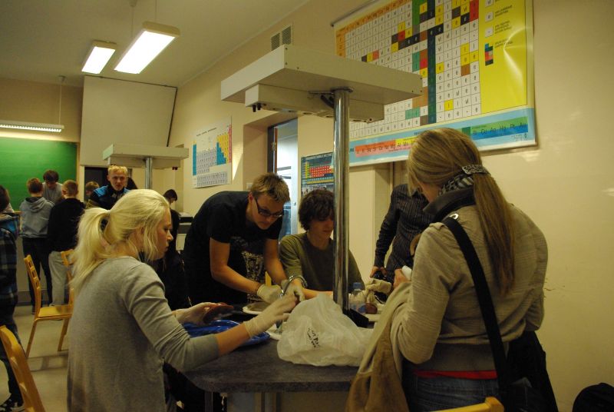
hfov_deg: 67.3
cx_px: 307
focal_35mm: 27
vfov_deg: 48.1
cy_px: 206
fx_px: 461
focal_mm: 18
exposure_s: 1/60
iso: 1600
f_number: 5.6
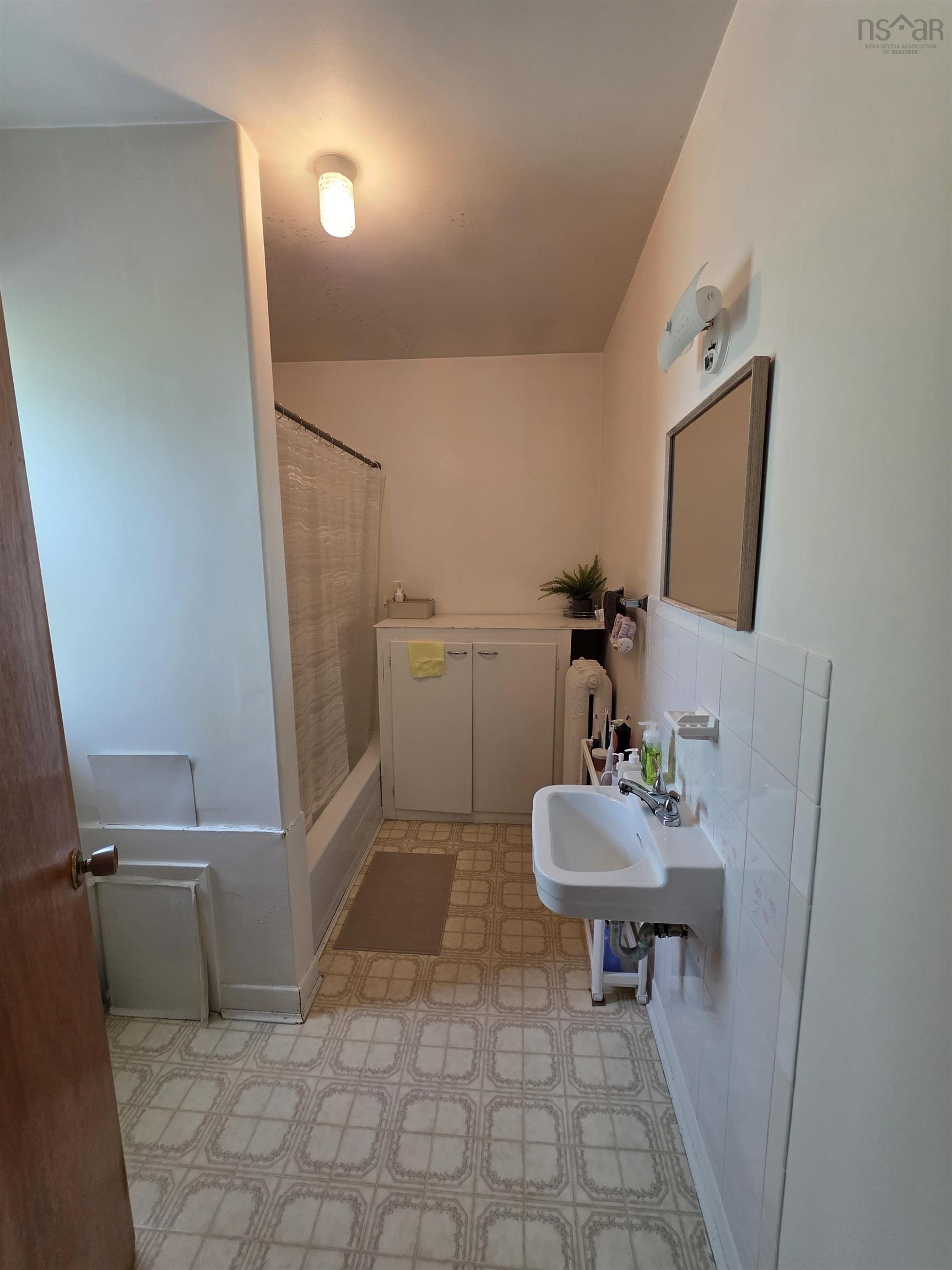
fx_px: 477
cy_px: 635
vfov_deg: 106.2
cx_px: 476
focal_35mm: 13
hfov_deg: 89.9
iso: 200
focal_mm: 2.2
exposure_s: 1/120
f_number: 1.9
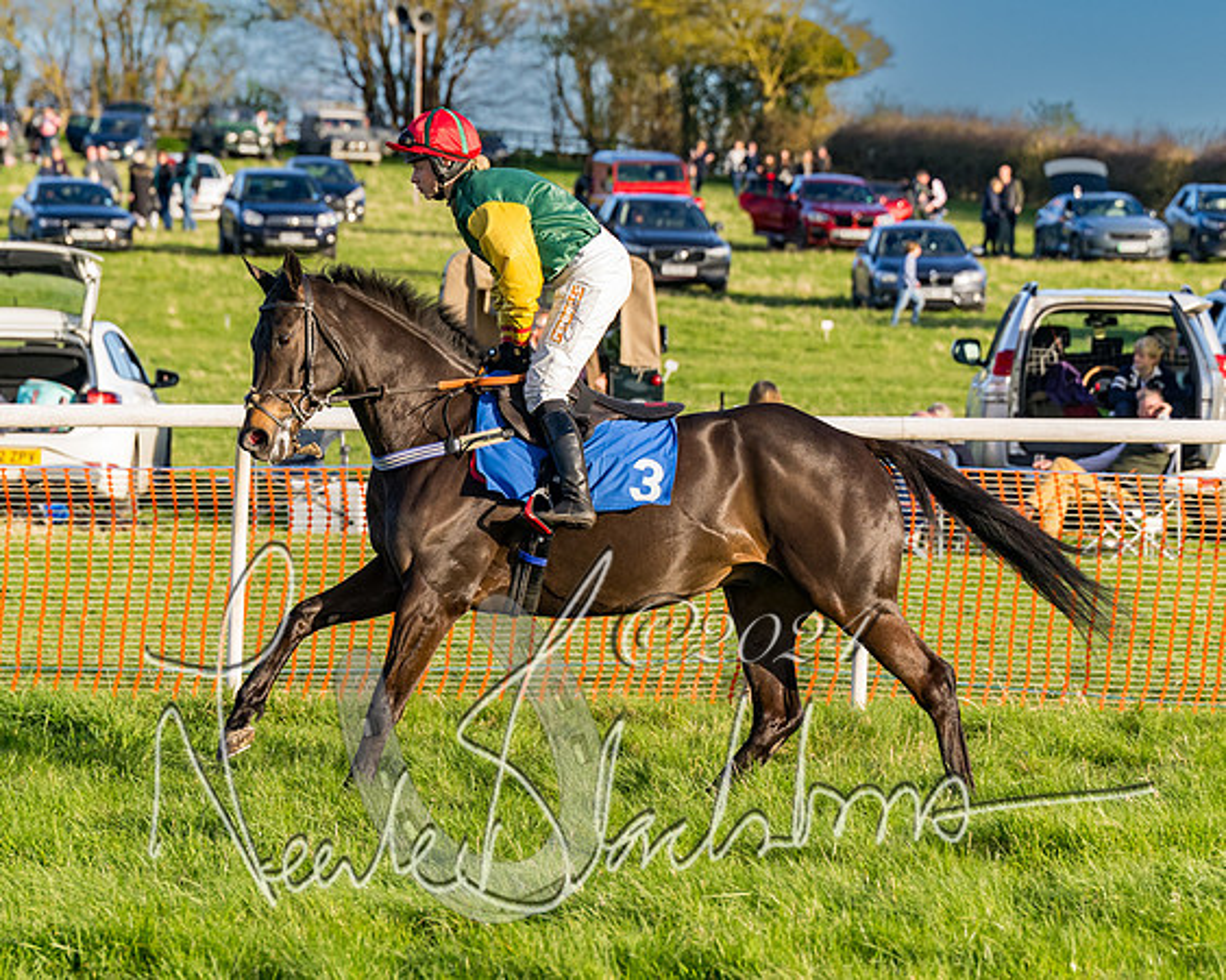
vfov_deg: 8.8
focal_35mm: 175
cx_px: 534
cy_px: 481
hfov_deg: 11.0
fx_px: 6338
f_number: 3.5
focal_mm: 91
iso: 400
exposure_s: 1/1600
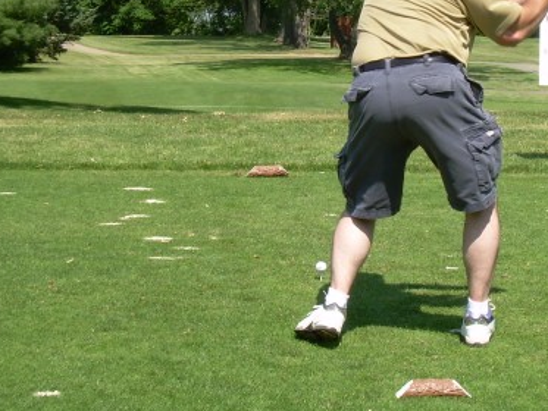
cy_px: 68
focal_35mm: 132
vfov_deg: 11.2
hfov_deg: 14.9
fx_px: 2090
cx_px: 389
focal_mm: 13.2
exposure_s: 1/177
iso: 50
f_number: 6.5
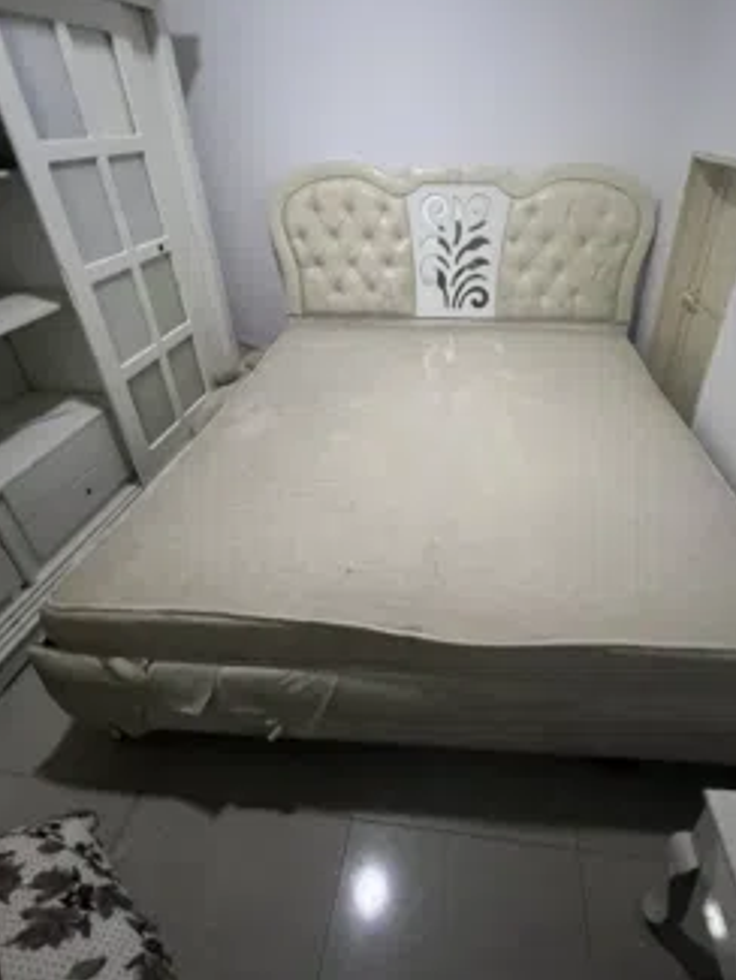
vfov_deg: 92.9
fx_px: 453
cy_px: 380
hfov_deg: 77.3
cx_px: 440
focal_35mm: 16
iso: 1000
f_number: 1.8
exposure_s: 1/60
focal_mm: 1.57
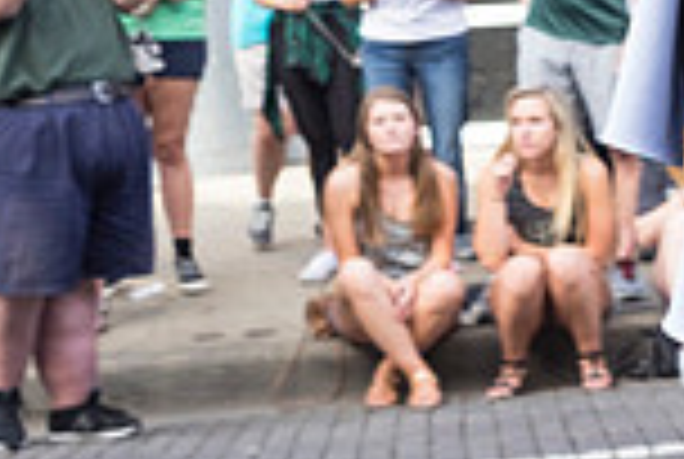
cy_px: 106
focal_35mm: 156
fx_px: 2970
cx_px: 1134
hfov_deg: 12.3
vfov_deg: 8.8
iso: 400
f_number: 4.5
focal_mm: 27
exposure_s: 1/200
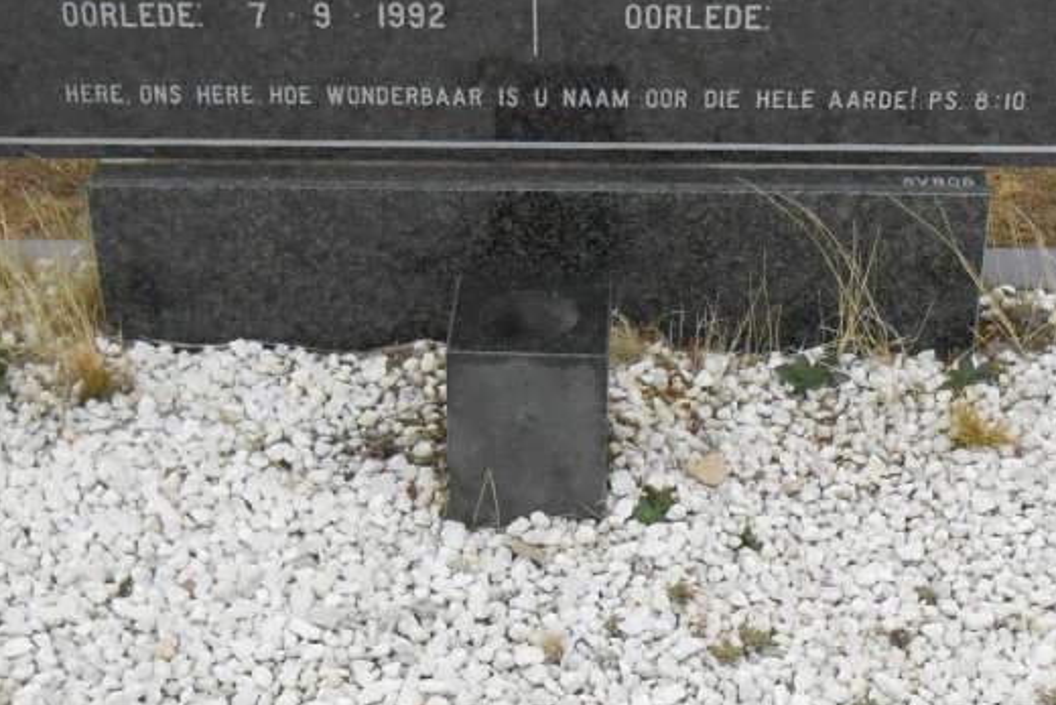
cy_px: 374
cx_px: 560
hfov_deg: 28.1
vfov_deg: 18.9
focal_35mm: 72
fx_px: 2112
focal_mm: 5.3
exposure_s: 1/250
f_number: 3.8
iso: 320
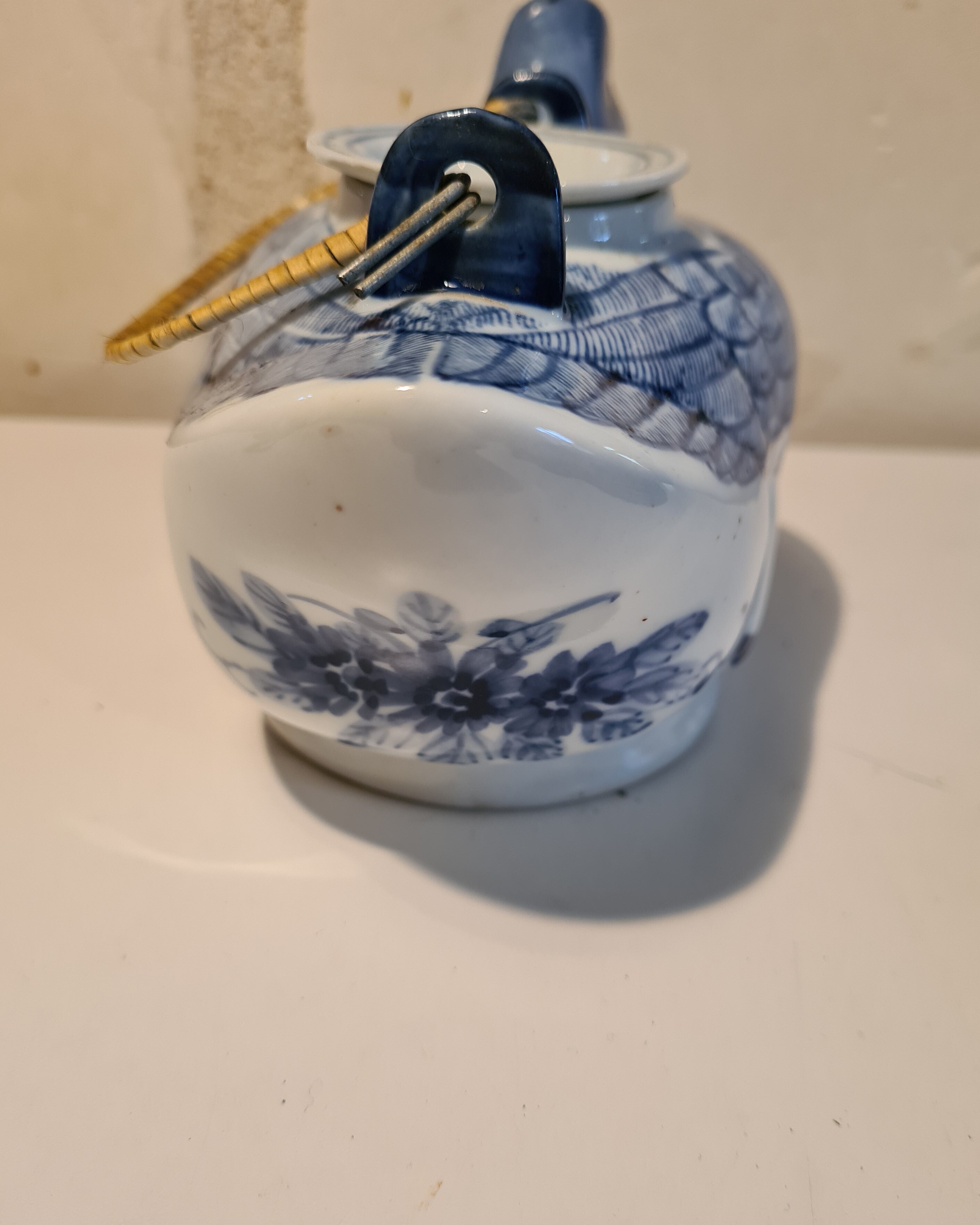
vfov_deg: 60.4
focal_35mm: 29
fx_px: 1051
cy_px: 657
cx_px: 519
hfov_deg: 50.0
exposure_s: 1/50
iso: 160
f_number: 1.8
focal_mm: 5.4
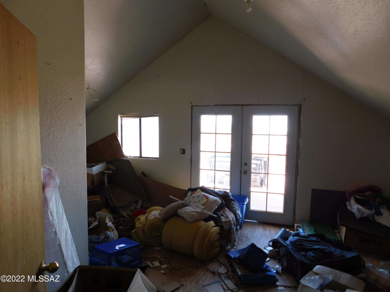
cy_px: 146
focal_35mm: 23
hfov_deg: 73.9
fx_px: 259
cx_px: 195
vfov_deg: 58.9
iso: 125
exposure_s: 1/60
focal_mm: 4
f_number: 3
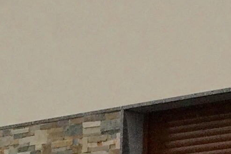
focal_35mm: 200
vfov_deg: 6.8
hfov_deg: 10.3
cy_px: 164
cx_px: 135
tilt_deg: +5.5
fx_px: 1283
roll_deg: -0.5
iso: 32
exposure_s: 1/554
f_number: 2.2
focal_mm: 4.15
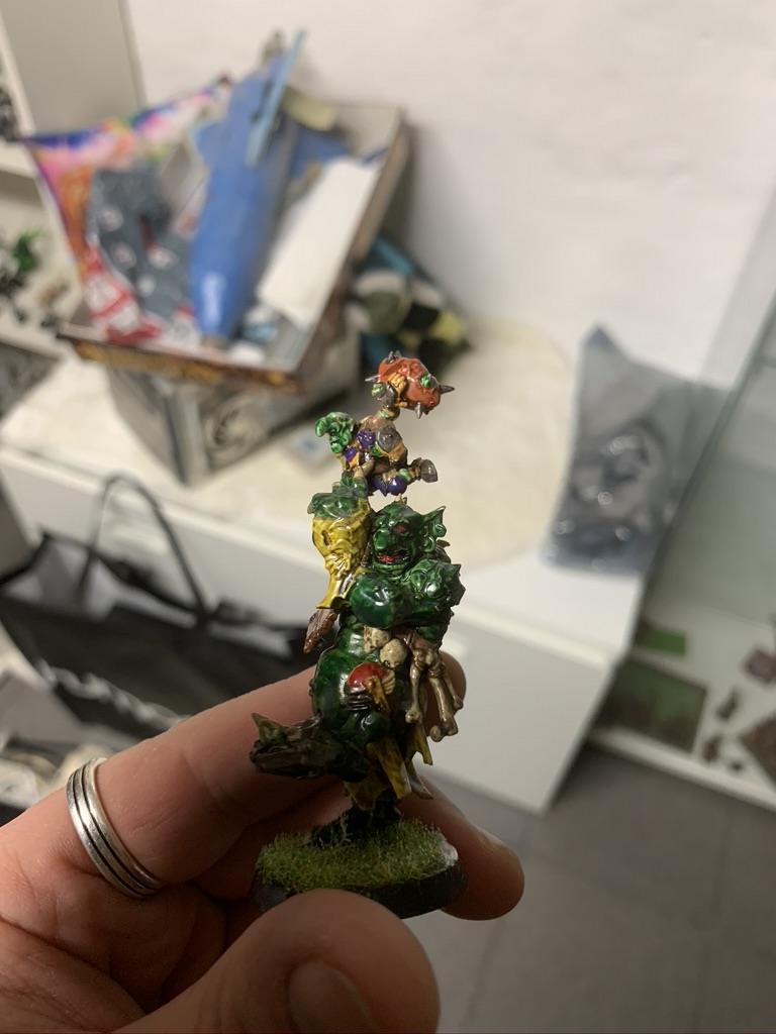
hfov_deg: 53.1
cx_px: 388
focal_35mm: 26
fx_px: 777
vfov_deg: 67.3
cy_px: 517
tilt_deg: -48.9
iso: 125
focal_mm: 4.25
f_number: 1.8
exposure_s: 1/50
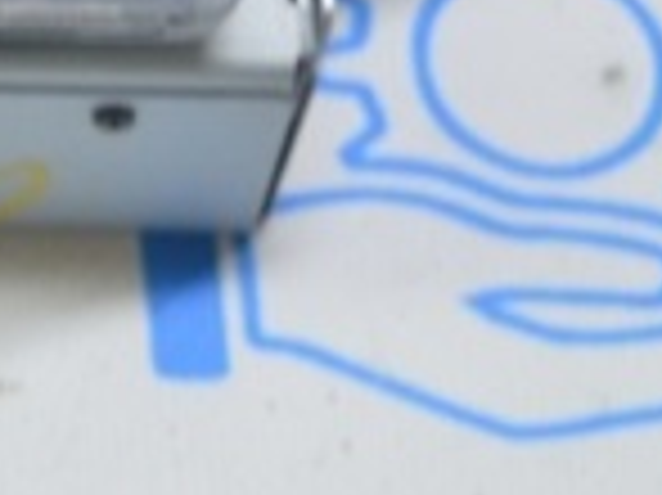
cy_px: -457
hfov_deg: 8.4
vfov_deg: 6.6
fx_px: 4206
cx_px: -748
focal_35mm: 220
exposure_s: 1/20
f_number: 5.6
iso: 400
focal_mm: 35
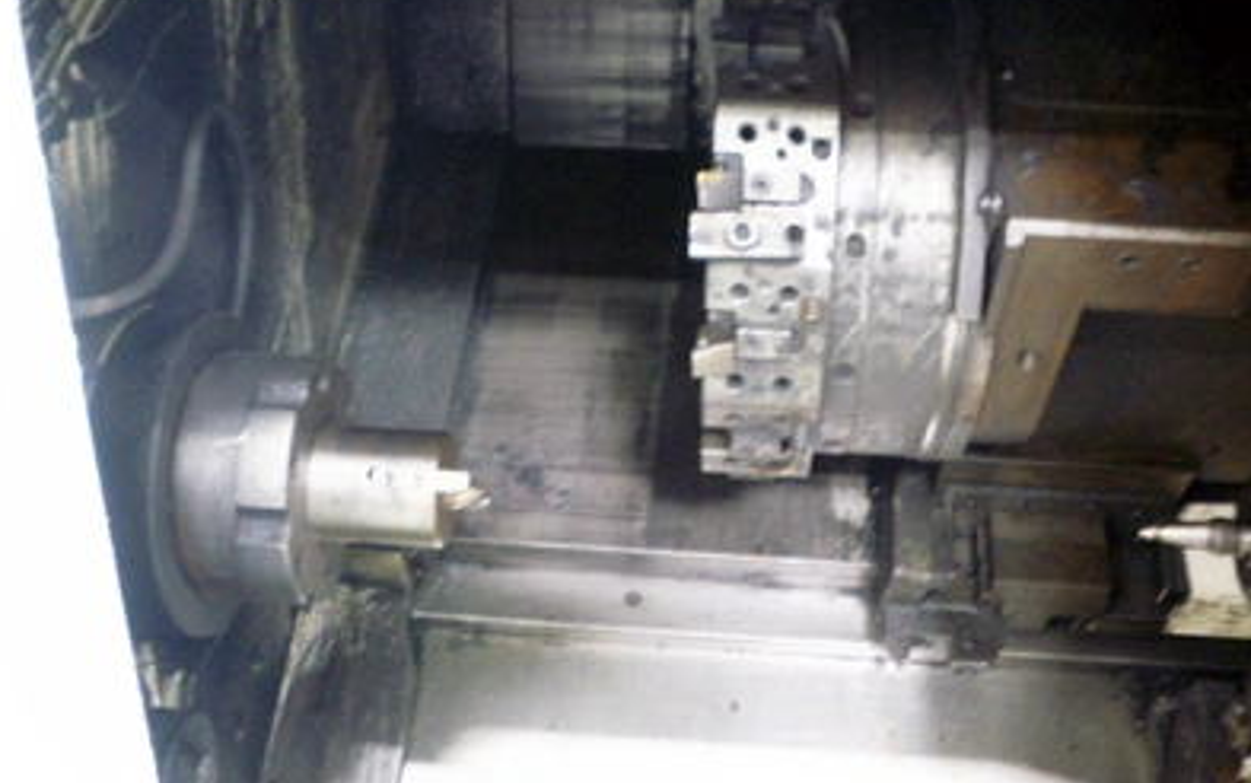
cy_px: 379
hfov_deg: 48.2
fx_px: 1398
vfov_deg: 31.3
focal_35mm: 41
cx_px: 621
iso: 80
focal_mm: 6.3
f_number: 3.5
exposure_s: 1/2
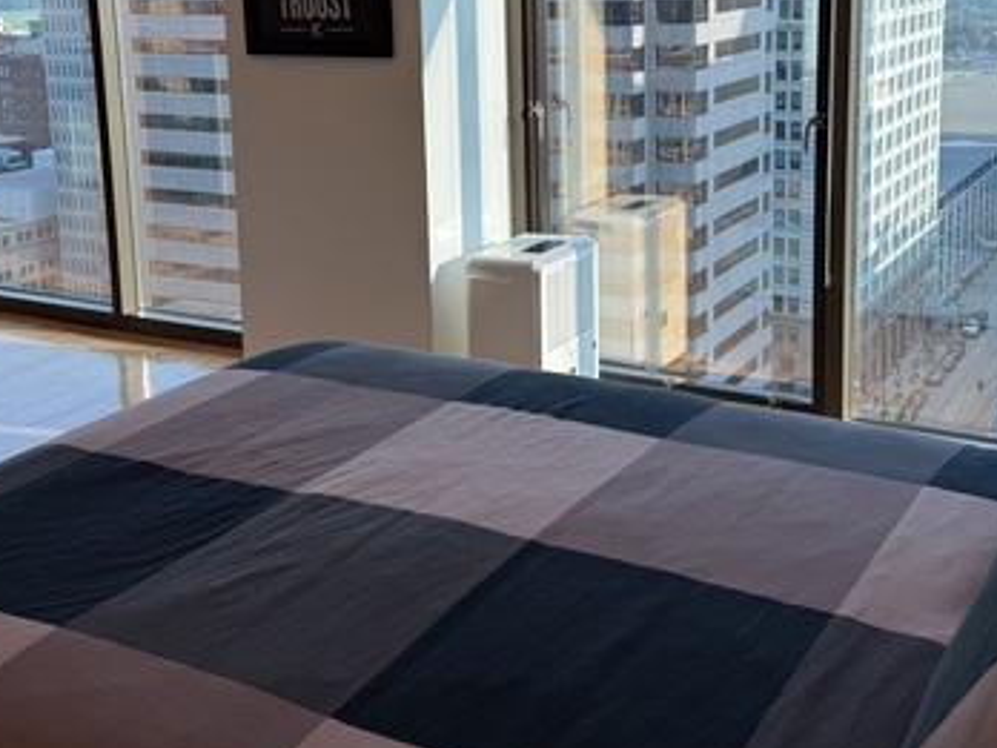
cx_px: 500
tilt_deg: -9.2
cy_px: 175
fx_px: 1325
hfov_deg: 41.2
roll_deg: +1.3
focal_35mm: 46
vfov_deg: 30.9
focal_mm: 6.76
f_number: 1.78
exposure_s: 1/156
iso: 64
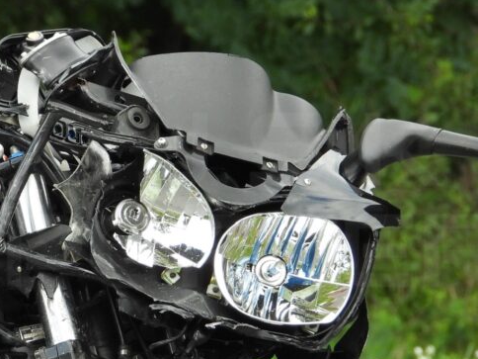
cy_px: 267
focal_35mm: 1200
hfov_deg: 1.7
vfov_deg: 1.2
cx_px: -4
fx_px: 16570
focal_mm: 102
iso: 250
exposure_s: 1/250
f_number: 5
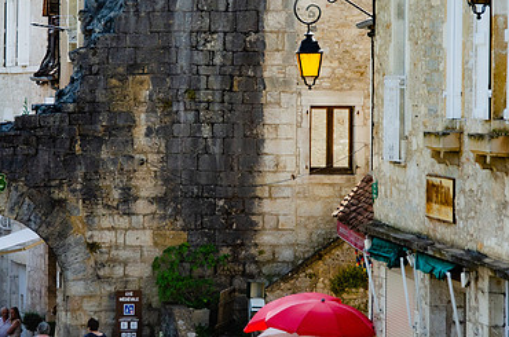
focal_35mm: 206
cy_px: 124
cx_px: 203
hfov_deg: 10.0
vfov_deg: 6.6
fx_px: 2906
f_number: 5.6
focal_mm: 82
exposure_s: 1/500
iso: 500
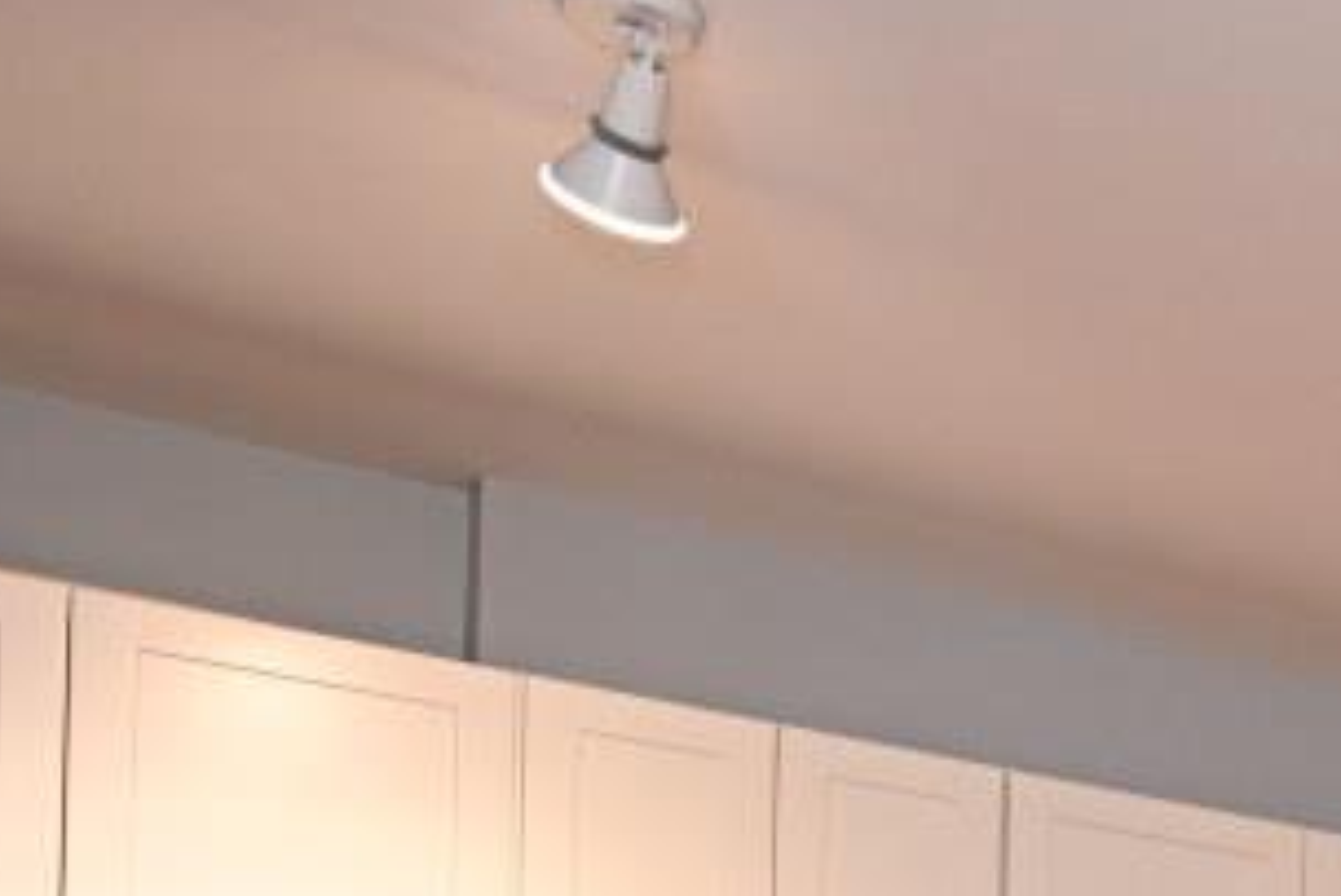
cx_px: 2320
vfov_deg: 17.2
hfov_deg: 21.2
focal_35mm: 69
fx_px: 2571
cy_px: 1452
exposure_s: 1/60
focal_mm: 14
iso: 560
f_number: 4
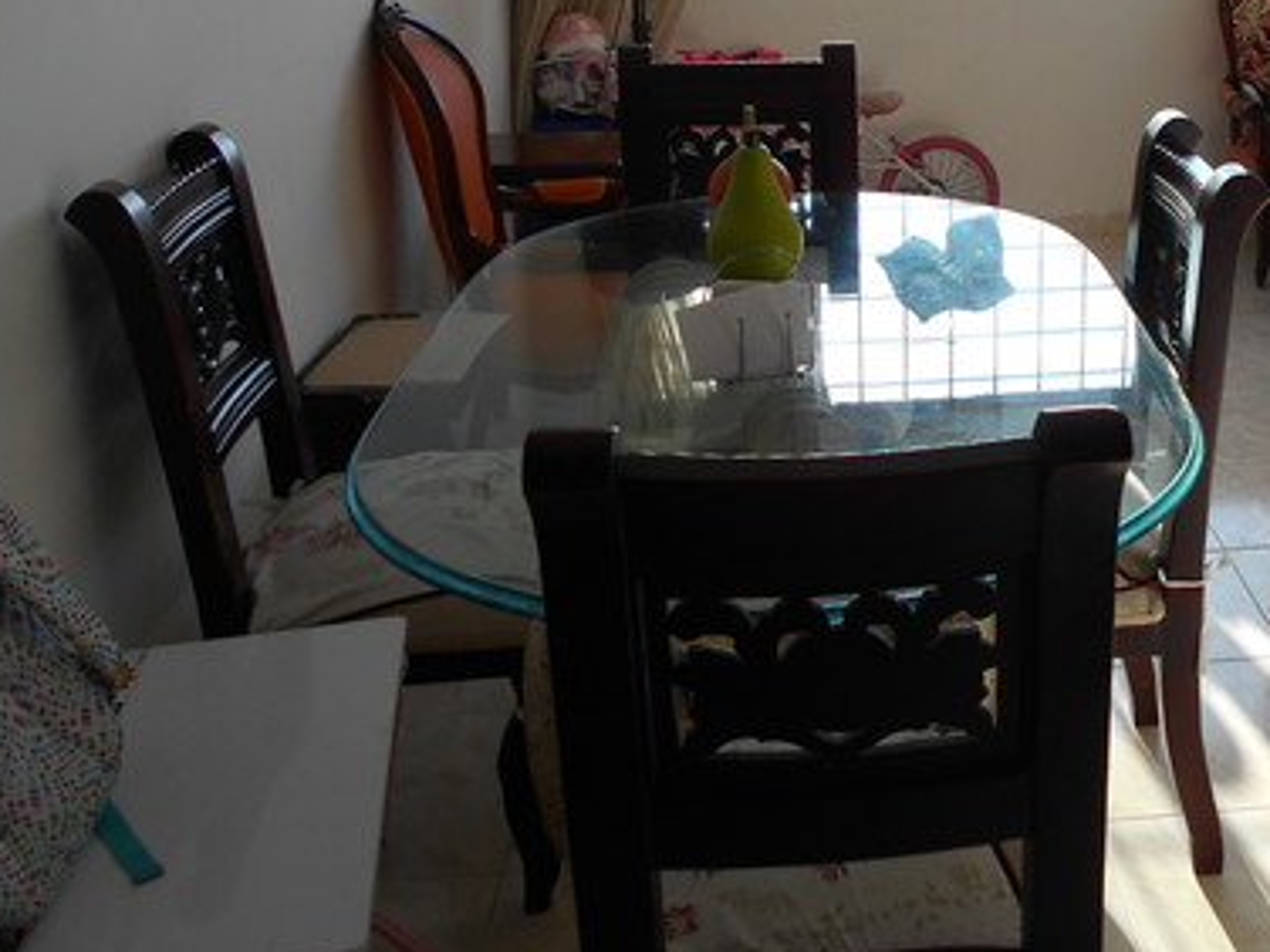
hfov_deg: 42.9
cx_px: 1005
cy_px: 218
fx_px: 1541
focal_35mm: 42
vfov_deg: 33.5
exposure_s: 1/250
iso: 80
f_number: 3.2
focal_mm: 4.6
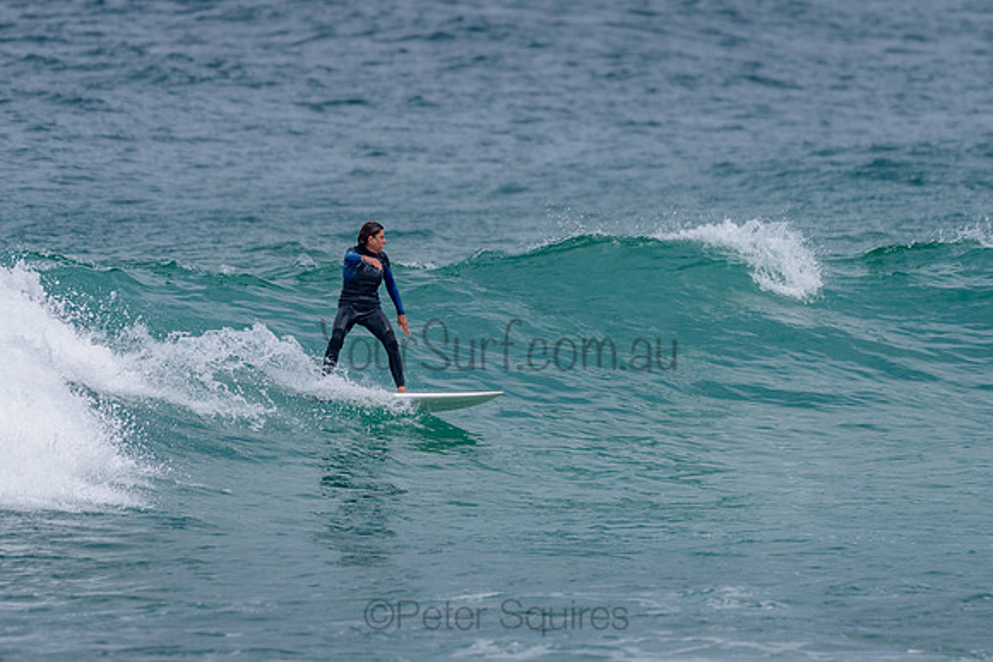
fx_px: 16906
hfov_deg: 3.4
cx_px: 507
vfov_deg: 2.2
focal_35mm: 613
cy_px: 296
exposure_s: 1/2000
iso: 110
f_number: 5.6
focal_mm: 500
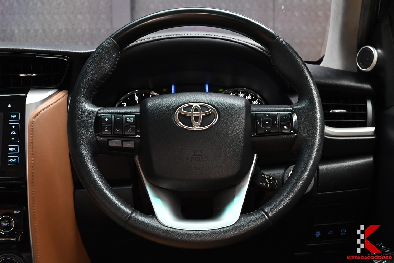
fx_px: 667
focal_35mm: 61
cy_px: 132
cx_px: 197
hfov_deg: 32.9
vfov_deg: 22.3
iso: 1600
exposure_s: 1/30
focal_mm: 41
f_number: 5.6
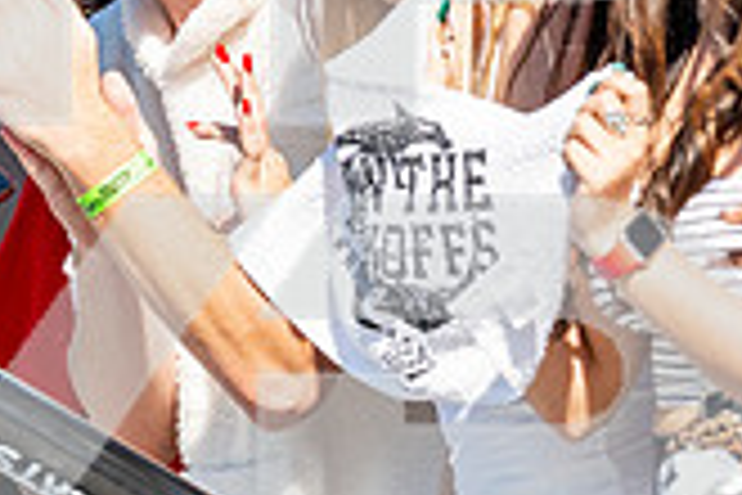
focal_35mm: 899
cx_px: -92
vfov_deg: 1.5
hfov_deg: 2.3
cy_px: 55
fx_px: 18528
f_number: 2.8
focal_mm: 200
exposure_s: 1/2500
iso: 400
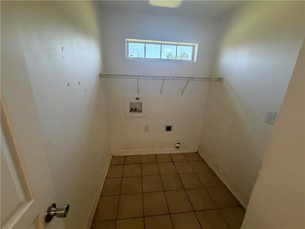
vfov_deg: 85.7
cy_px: 114
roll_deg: -3.0
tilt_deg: -13.8
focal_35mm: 14
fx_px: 123
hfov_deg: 102.1
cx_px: 152
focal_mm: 2.22
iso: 500
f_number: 2.2
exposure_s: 1/60
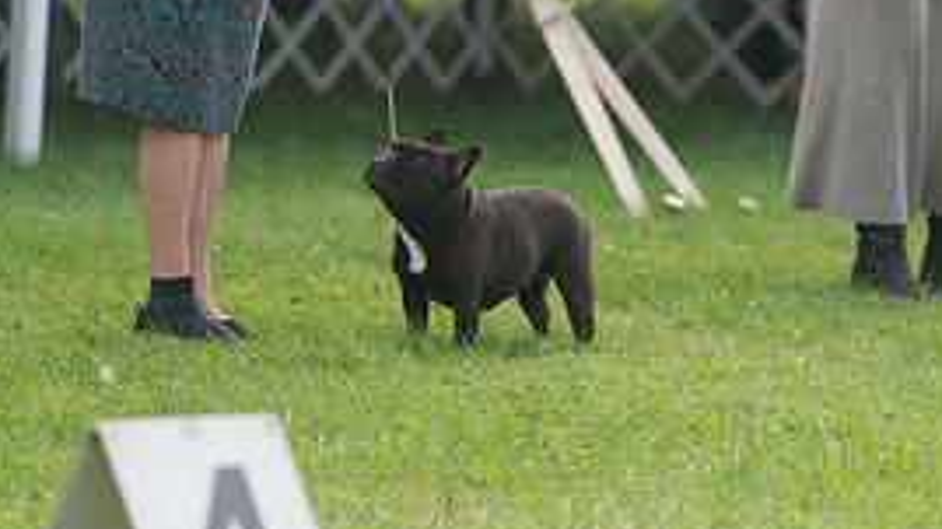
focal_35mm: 445
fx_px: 11110
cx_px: 550
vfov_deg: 2.7
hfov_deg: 4.9
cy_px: -25
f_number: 3.5
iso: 400
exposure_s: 1/1600
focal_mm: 197
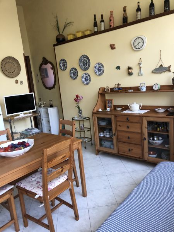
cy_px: 116
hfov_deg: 49.7
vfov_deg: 63.4
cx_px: 87
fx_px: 188
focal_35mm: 28
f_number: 1.8
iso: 80
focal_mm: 3.99
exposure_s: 1/15
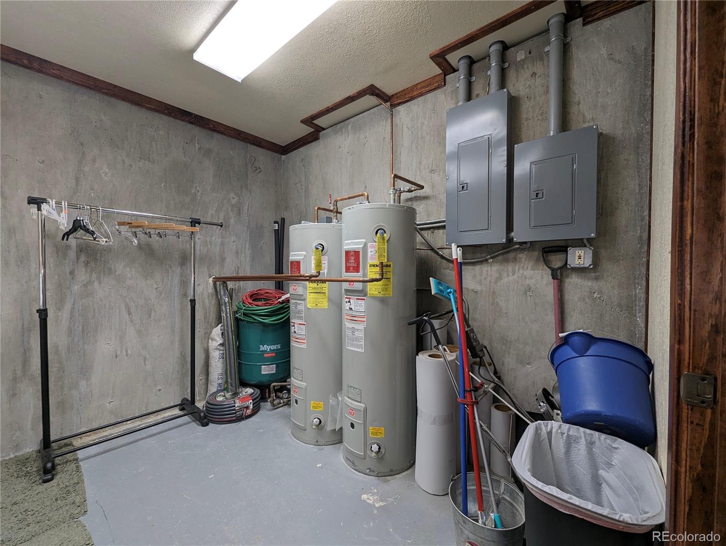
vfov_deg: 90.1
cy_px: 273
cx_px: 363
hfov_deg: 106.1
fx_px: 273
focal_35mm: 13
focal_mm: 1.95
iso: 69
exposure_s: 1/40
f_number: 2.2
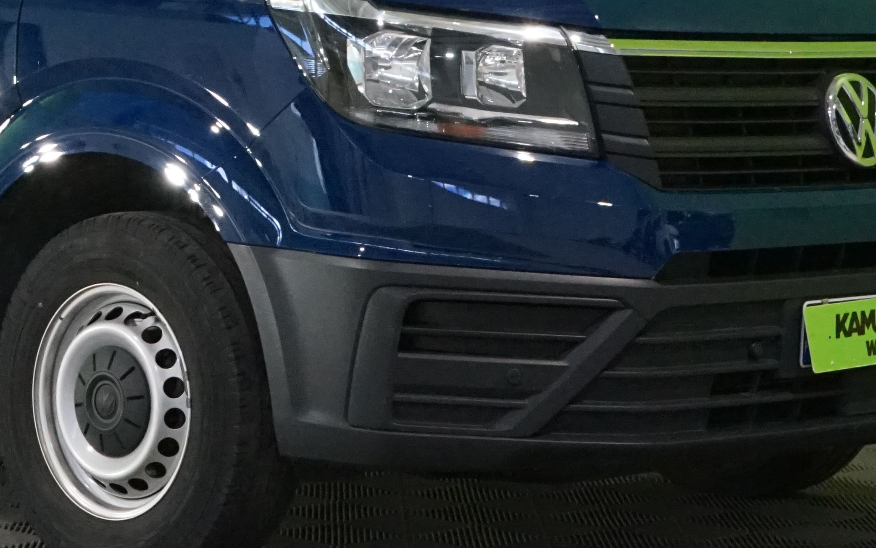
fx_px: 3151
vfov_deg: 9.9
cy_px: 17
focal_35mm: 132
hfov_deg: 15.5
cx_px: 2
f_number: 13
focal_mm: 45
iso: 6400
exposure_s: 1/40
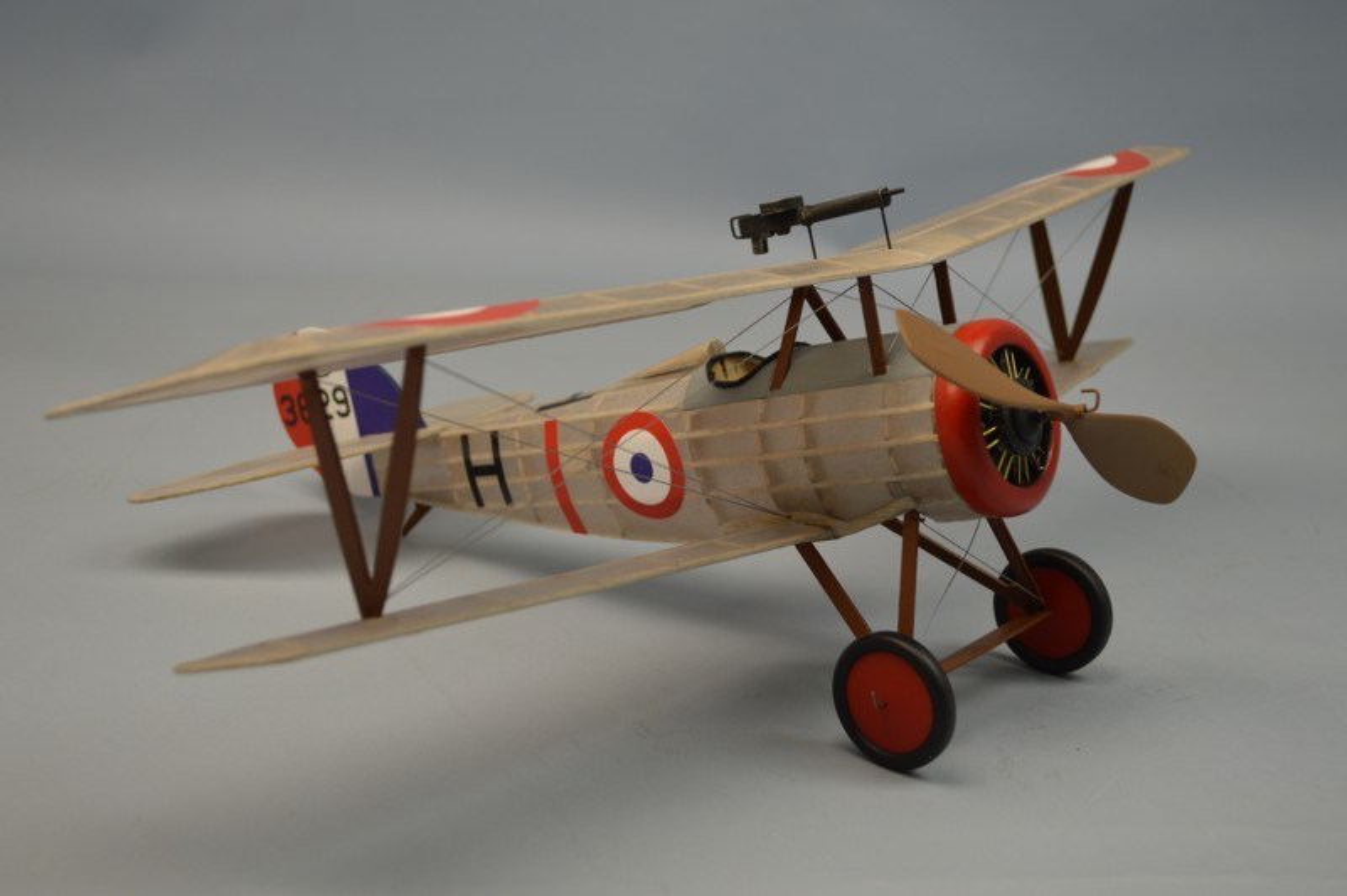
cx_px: 674
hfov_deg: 36.9
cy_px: 448
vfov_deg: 25.0
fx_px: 2019
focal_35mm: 54
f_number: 5.6
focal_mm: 36
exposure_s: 1/125
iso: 280
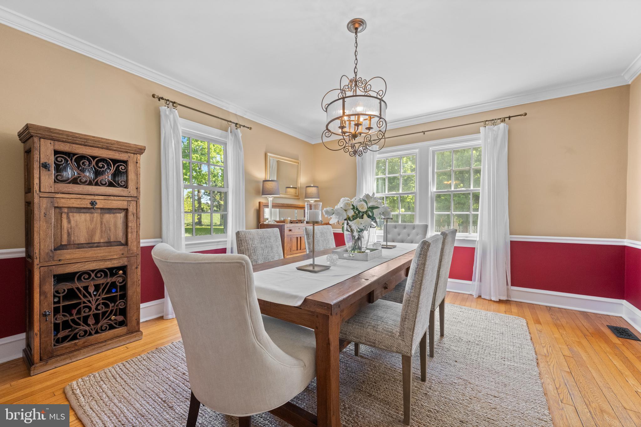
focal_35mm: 14
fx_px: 249
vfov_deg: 81.2
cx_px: 320
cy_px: 214
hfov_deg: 104.3
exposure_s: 1/30
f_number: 5
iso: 1250
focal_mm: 14
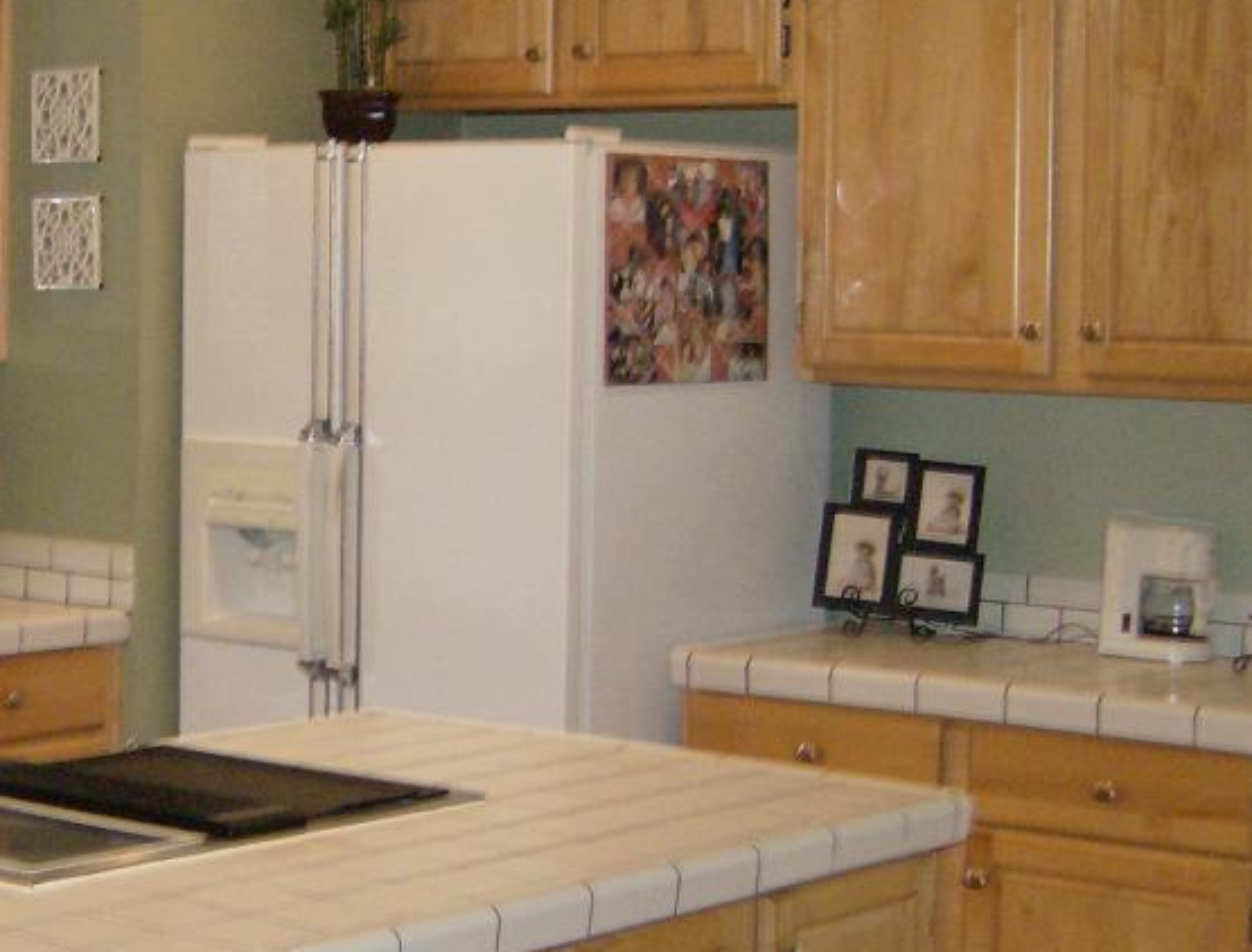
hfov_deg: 22.8
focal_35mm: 83
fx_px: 3017
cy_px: 467
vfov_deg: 17.9
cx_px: 88
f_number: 2.8
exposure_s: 1/60
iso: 200
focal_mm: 6
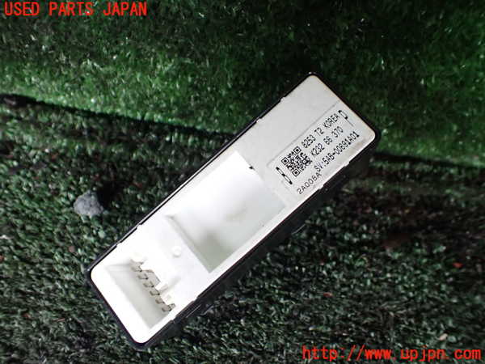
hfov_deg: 60.0
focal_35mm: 30
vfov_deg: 46.8
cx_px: 242
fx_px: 420
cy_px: 182
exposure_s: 1/125
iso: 400
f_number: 2.3
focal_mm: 5.4
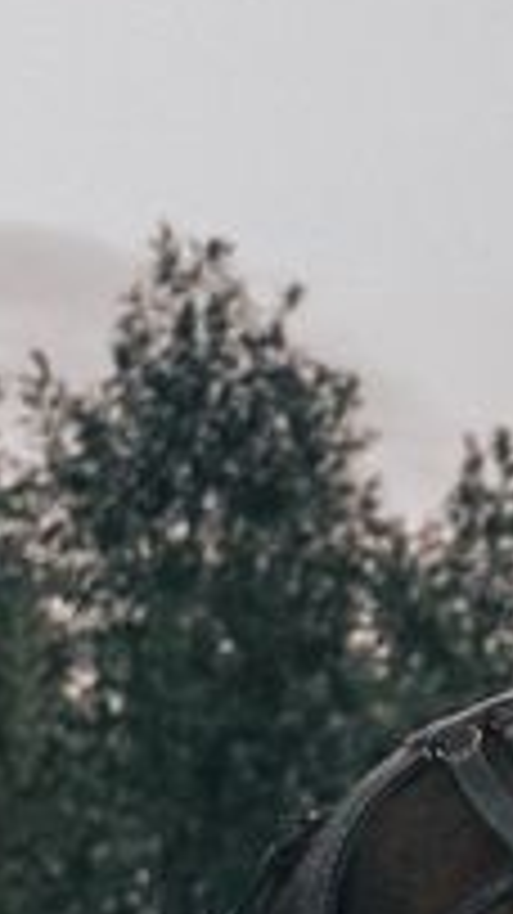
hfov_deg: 5.1
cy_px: 1645
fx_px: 5666
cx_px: 1120
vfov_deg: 8.8
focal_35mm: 234
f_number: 2.8
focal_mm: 28
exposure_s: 1/200
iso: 250
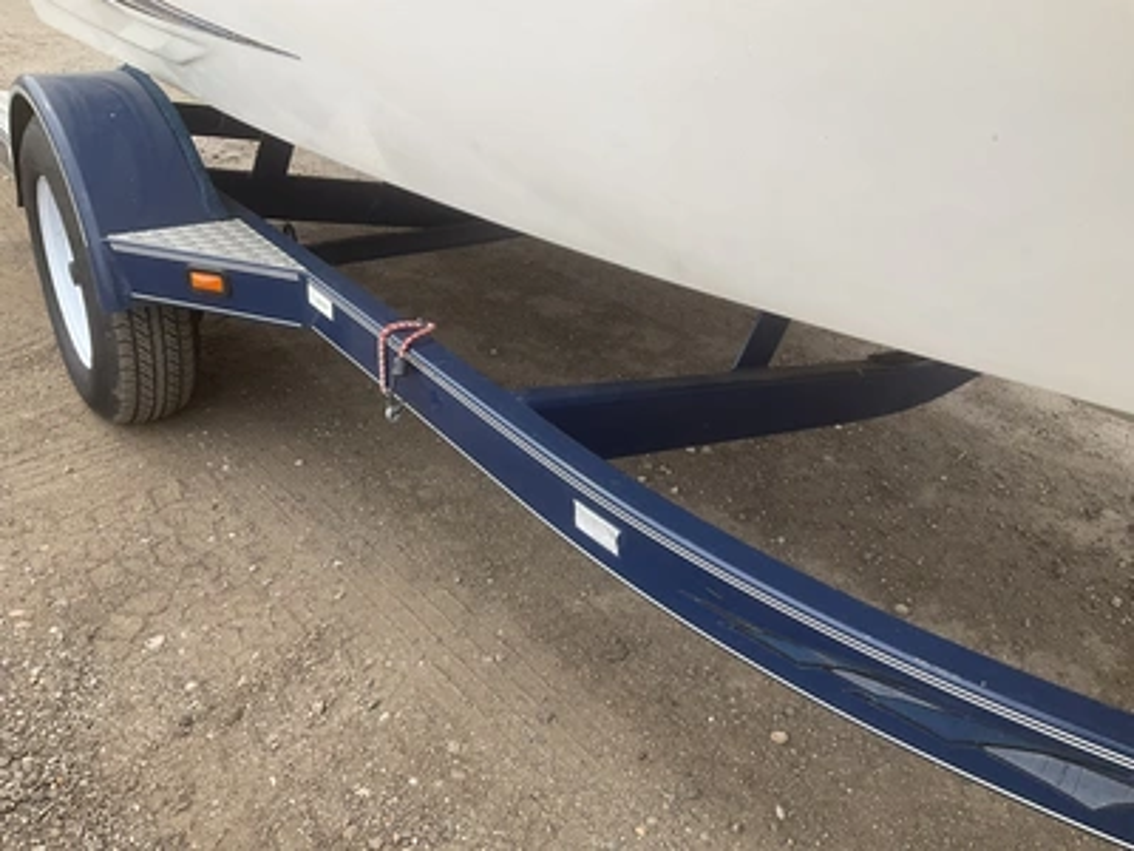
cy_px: 426
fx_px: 950
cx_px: 567
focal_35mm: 29
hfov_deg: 61.7
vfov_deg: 48.2
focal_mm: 3
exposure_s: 1/482
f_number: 1.8
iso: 25
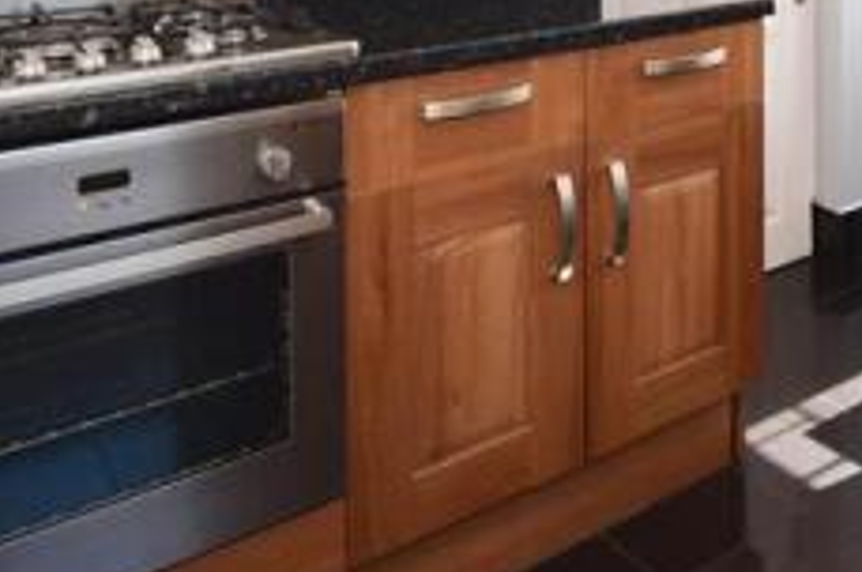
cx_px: 870
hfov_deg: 39.8
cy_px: -186
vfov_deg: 26.1
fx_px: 1028
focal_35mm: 43
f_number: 6.3
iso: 200
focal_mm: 10
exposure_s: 1/100
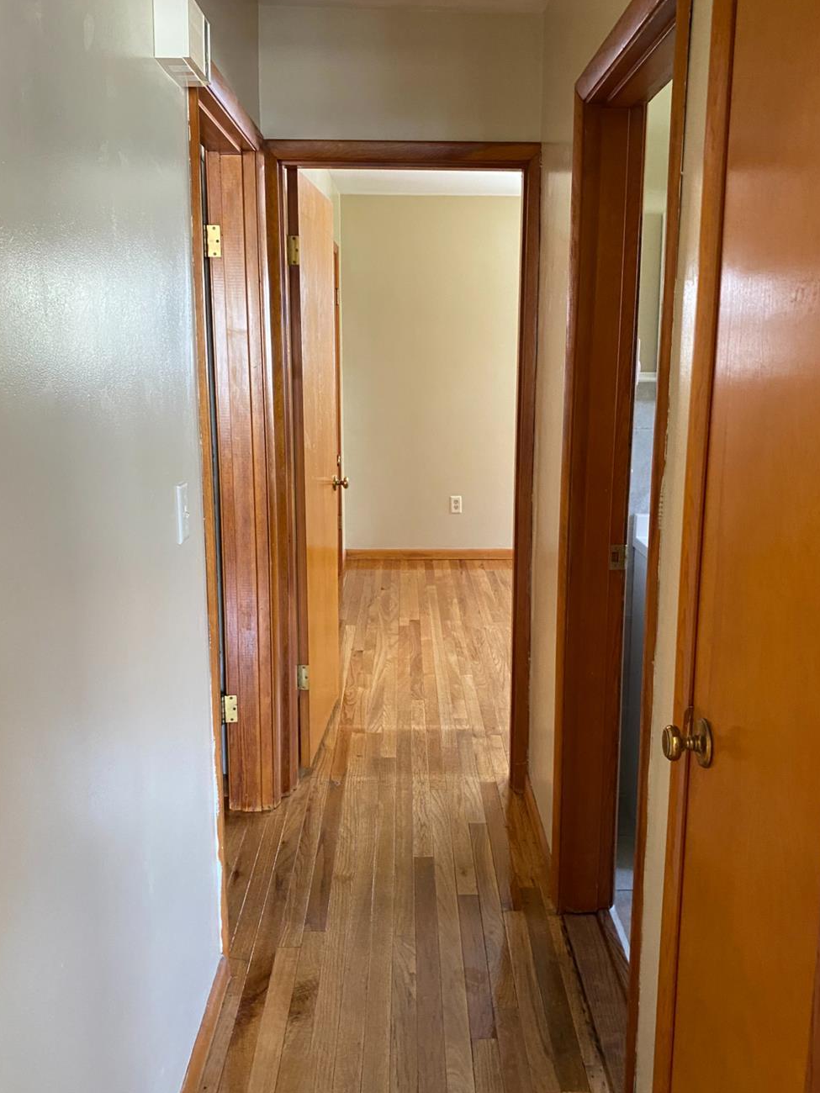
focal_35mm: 30
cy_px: 541
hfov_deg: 46.8
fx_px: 948
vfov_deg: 60.0
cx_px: 427
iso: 320
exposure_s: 1/60
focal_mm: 4.25
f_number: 1.8
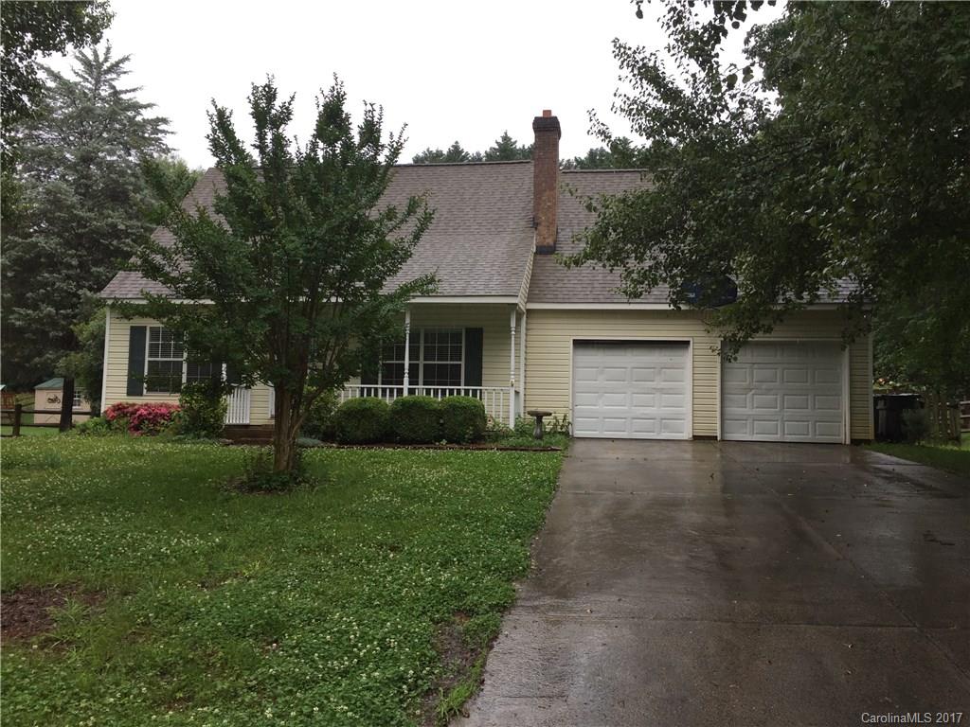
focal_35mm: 29
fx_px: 813
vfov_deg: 48.2
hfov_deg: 61.7
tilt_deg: +6.4
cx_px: 485
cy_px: 364
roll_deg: -0.9
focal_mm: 4.15
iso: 32
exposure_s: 1/255
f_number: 2.2
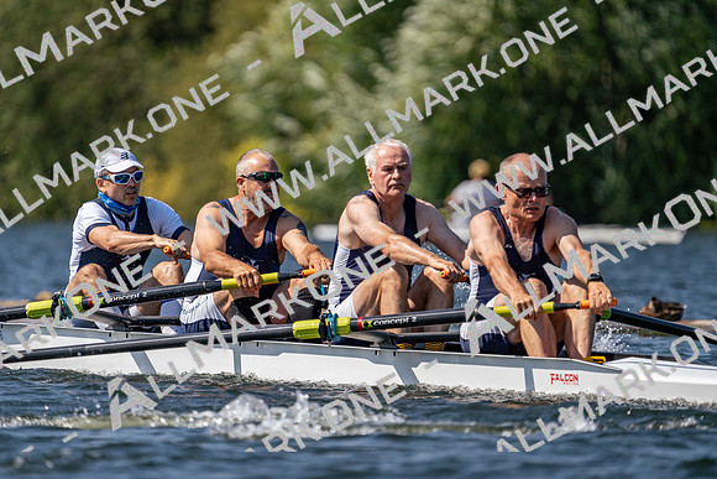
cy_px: 240
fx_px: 11952
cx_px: 358
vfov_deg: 2.3
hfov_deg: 3.4
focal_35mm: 600
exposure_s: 1/2000
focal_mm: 600
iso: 250
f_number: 6.3
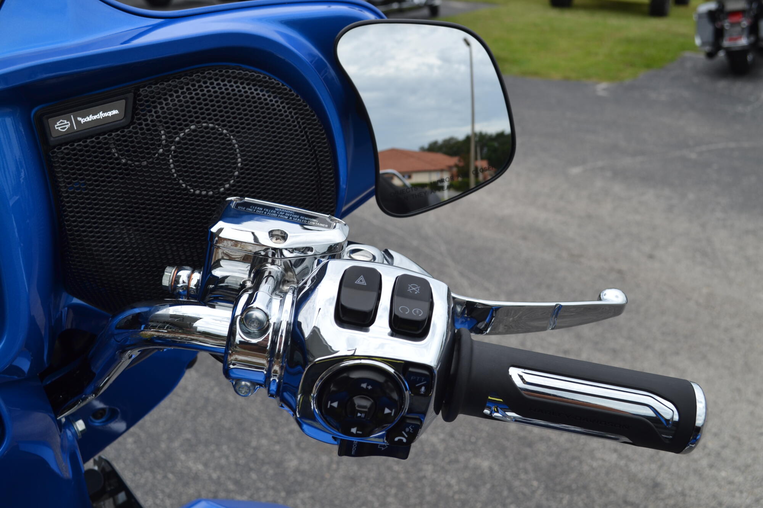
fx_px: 890
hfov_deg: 46.4
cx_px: 382
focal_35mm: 42
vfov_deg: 31.9
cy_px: 254
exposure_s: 1/250
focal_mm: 28
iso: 100
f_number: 8
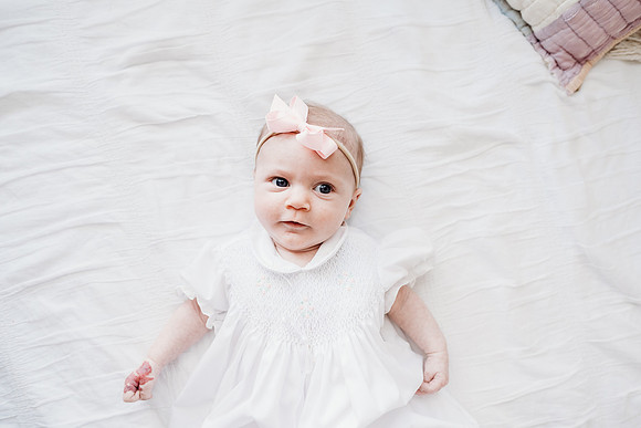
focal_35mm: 24
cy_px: 214
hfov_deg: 73.7
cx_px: 320
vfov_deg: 53.2
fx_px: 427
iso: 1000
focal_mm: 24
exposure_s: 1/100
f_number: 2.8
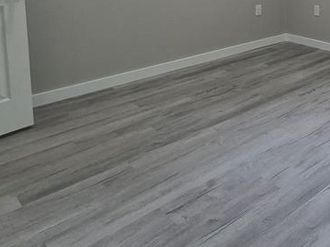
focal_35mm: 36
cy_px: -19
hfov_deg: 40.8
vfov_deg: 34.6
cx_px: 367
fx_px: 343
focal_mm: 1.74
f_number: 2.2
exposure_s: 1/60
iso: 125
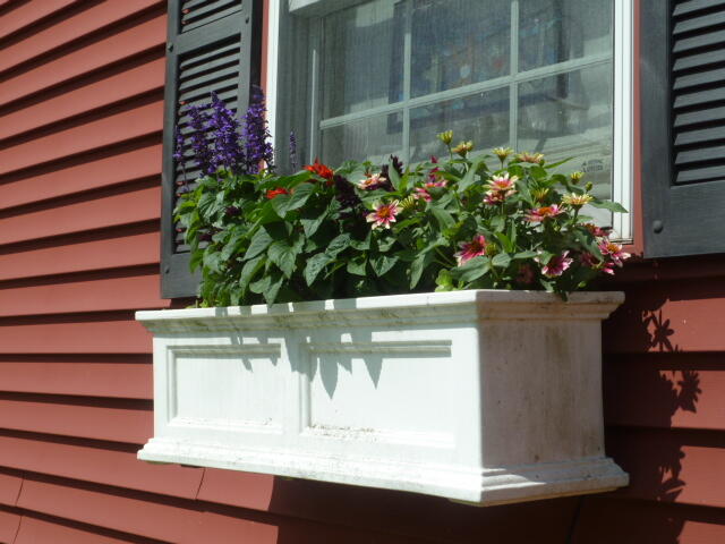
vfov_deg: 23.3
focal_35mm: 63
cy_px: 272
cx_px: 362
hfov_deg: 30.7
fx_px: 1319
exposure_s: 1/500
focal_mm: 10.3
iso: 80
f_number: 5.6
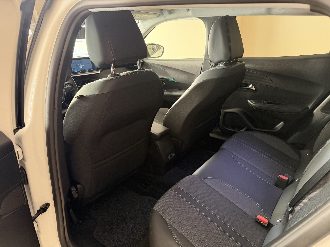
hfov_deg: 71.6
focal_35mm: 24
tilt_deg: -23.0
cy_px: 124
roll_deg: +1.6
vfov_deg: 56.8
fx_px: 229
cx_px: 165
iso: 800
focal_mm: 6.76
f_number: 1.78
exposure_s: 1/60
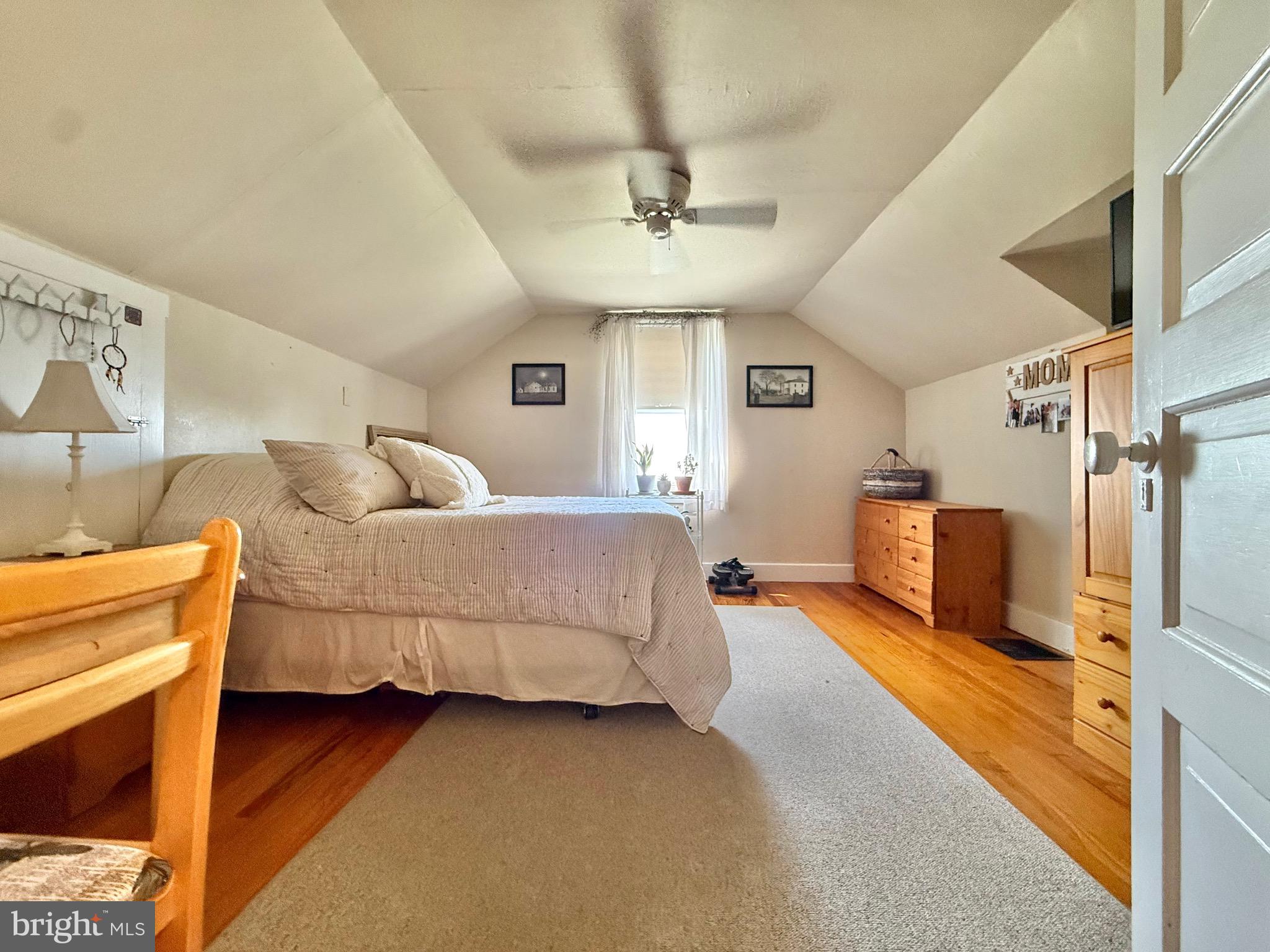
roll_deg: +0.9
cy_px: 476
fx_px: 514
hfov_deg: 102.1
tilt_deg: +1.4
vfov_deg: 85.7
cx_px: 635
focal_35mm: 14
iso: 400
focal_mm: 2.22
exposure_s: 1/60
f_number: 2.2
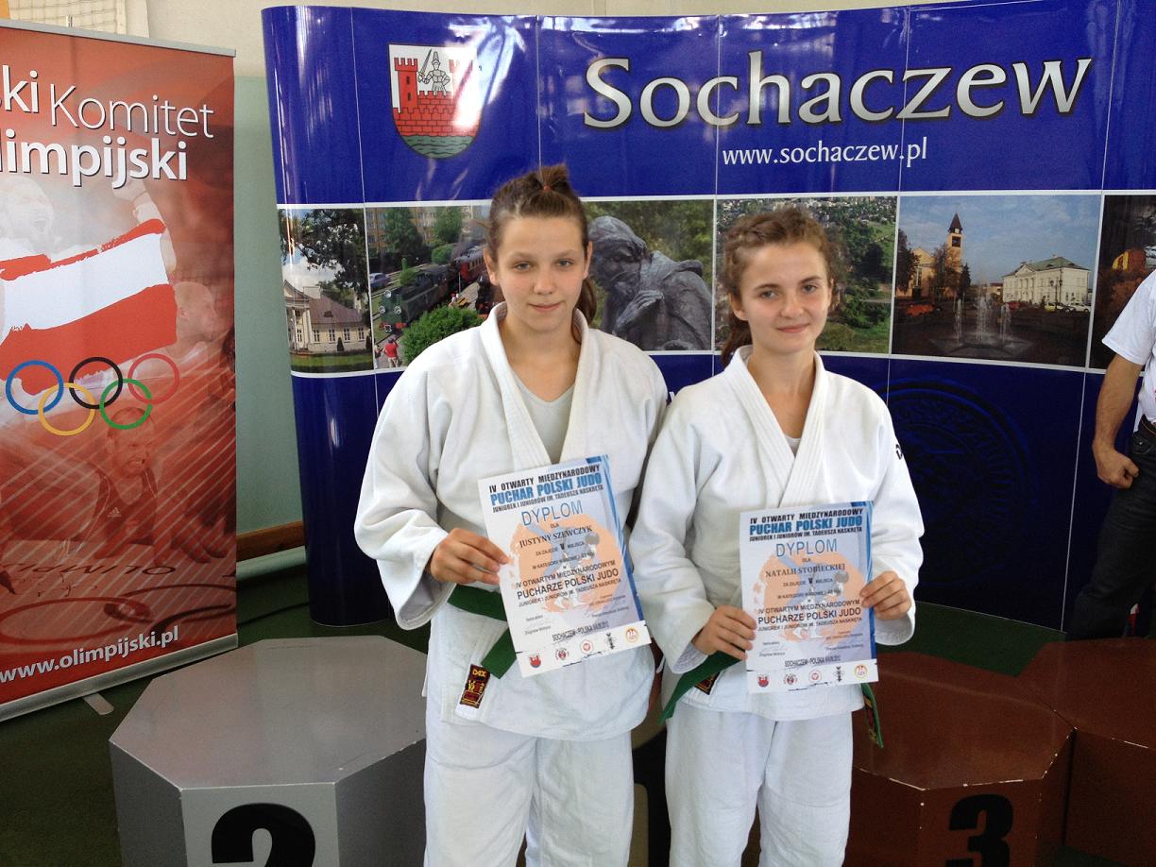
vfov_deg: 40.7
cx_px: 578
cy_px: 434
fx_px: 1169
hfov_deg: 52.6
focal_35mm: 35
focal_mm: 4.28
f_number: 2.4
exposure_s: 1/20
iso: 80
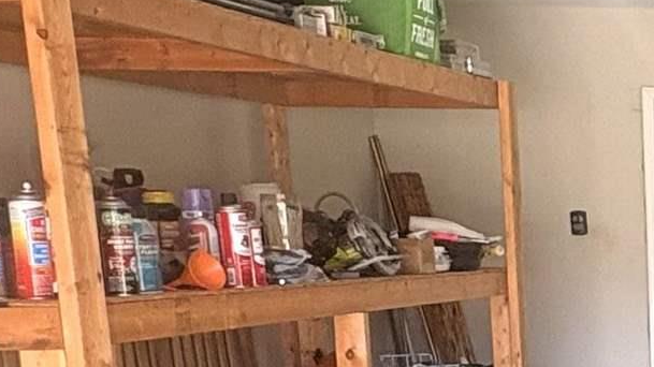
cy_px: 420
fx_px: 1335
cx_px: 1119
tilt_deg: -4.9
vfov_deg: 15.2
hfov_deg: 20.8
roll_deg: -0.3
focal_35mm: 77
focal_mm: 2.22
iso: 100
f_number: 2.2
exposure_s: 1/120
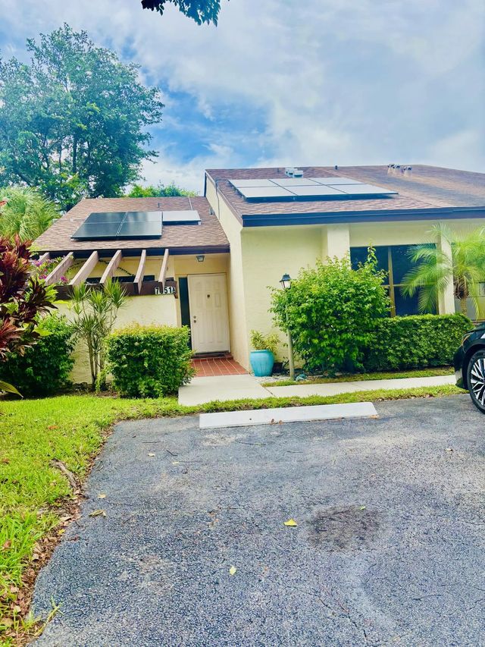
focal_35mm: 26
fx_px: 486
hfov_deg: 53.1
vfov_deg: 67.3
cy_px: 324
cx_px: 242
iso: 50
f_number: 1.6
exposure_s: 1/1984
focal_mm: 5.96
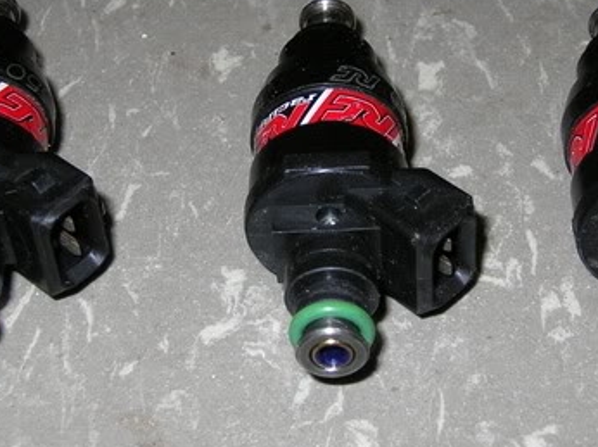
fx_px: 1778
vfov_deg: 14.3
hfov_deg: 19.1
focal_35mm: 103
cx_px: 349
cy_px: 210
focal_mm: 8.7
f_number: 3
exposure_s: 1/60.1
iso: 50
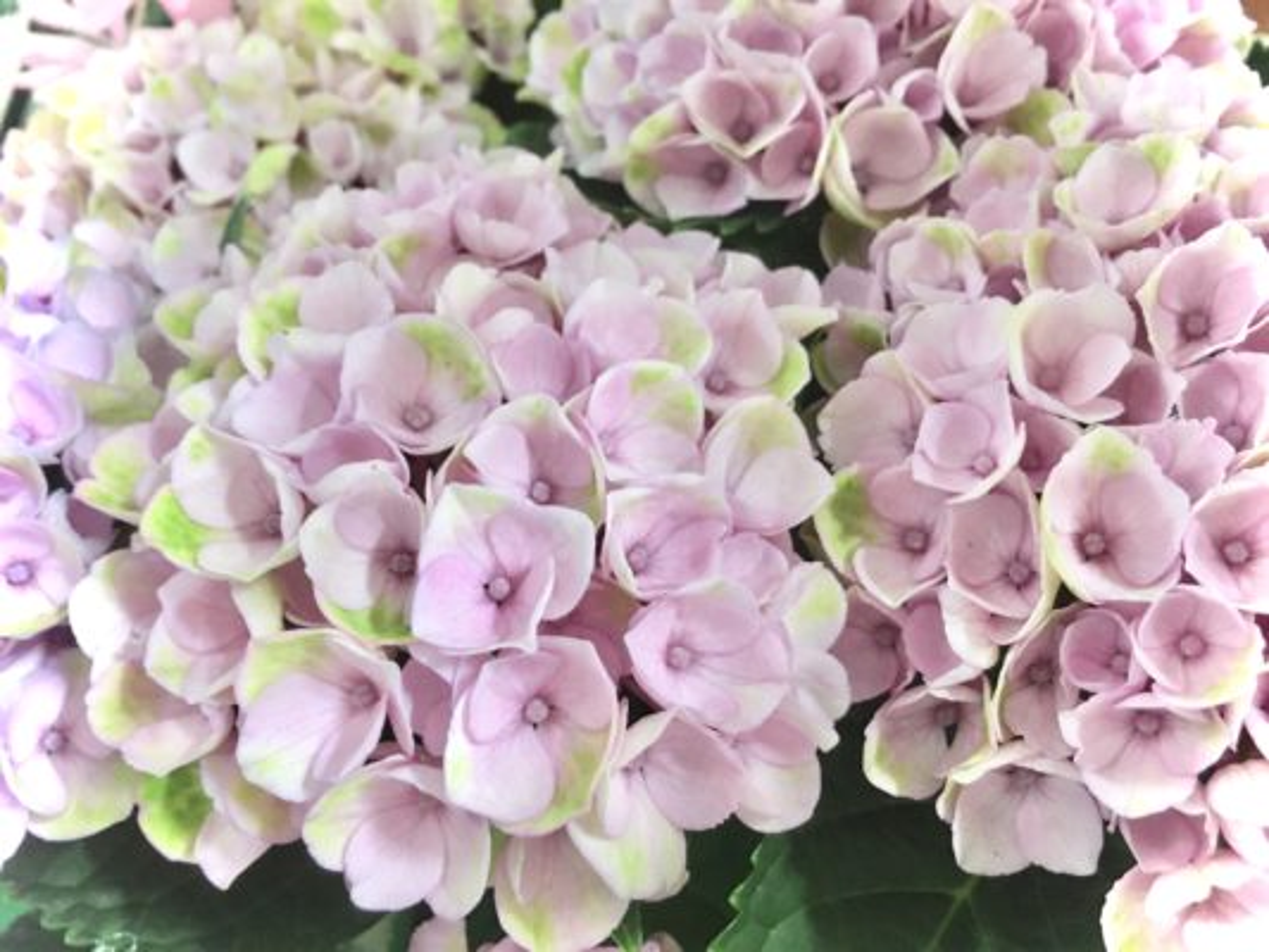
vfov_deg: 48.2
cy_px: 476
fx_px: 1063
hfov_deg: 61.6
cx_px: 634
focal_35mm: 29
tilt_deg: -51.2
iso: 200
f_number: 2.2
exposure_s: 1/15
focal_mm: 4.15
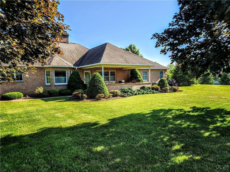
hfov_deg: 73.9
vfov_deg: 58.9
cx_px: 115
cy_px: 86
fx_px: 153
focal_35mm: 23
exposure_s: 1/626
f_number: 1.8
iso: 20
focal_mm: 5.4
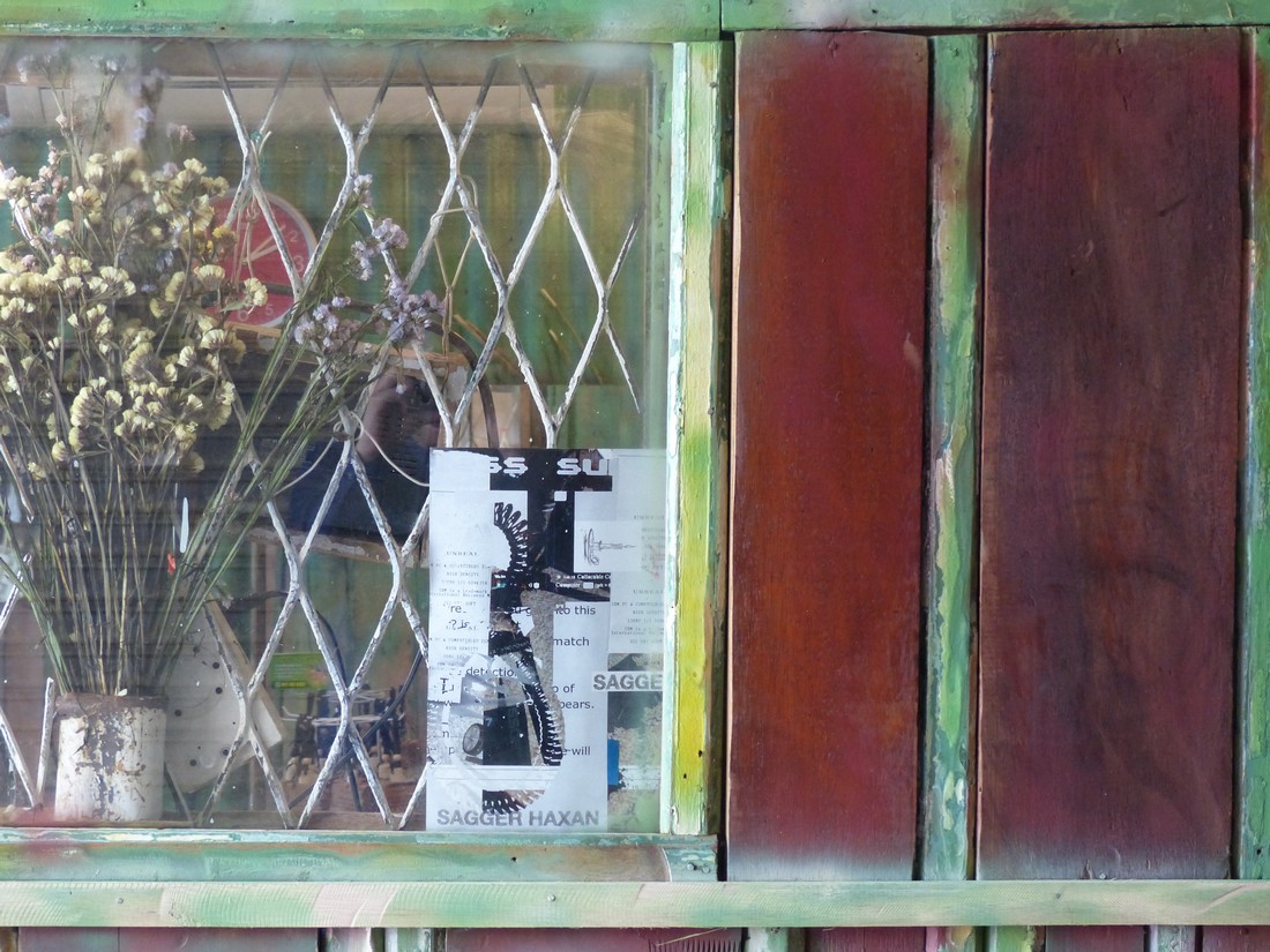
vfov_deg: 19.6
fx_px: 2752
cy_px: 476
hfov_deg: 26.0
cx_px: 635
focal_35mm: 75
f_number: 2.8
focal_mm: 13.5
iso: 400
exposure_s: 1/40
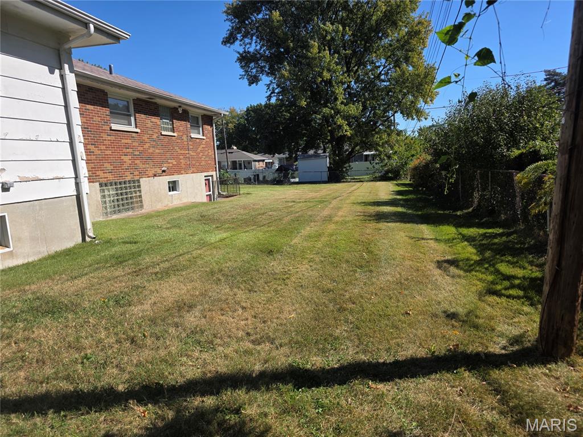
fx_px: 387
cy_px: 218
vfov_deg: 58.9
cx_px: 292
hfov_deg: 73.9
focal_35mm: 23
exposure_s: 1/5447
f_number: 1.7
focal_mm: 6.3
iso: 80
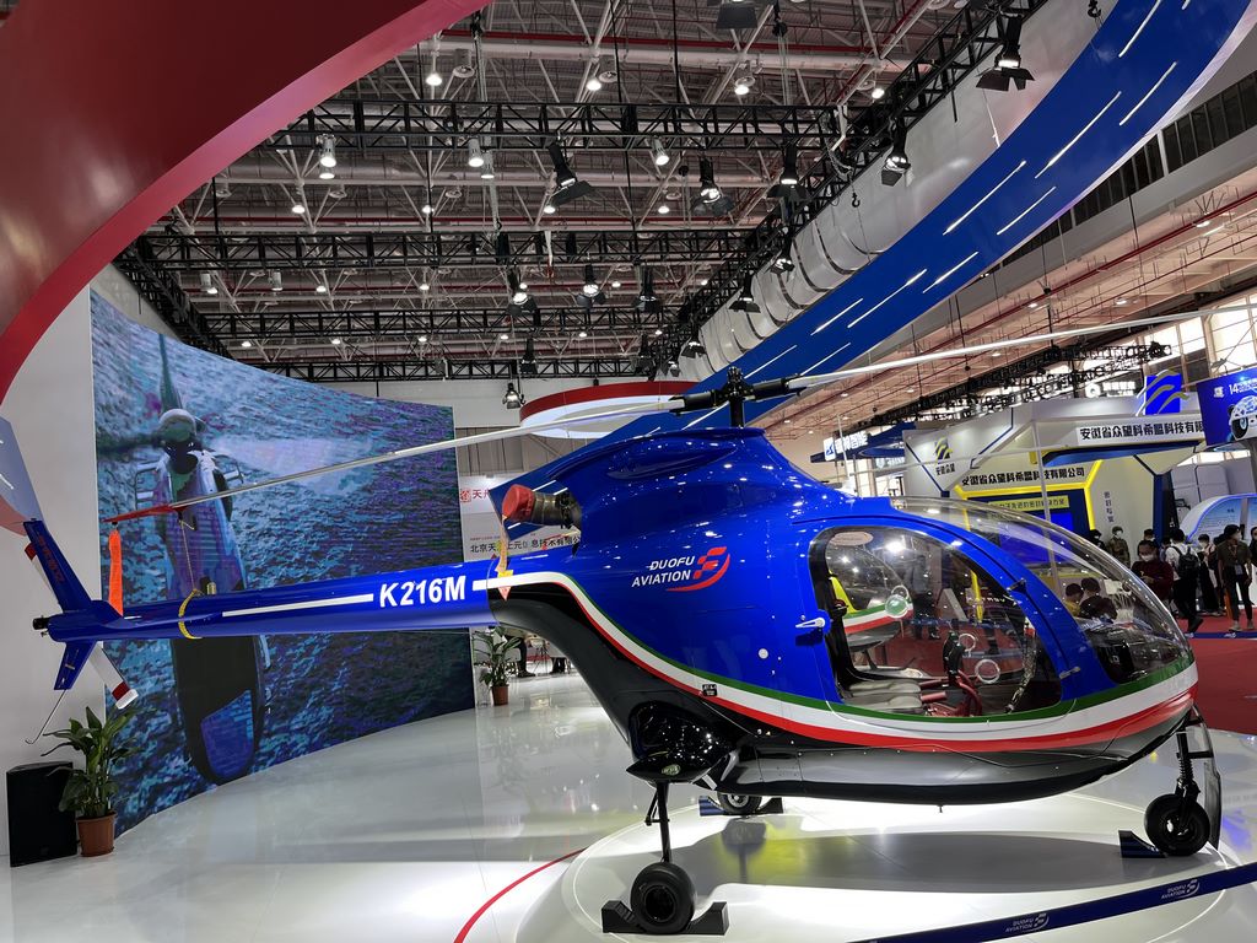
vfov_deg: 53.1
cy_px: 472
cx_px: 628
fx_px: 944
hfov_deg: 67.3
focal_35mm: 26
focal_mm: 5.1
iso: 40
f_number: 1.6
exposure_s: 1/100
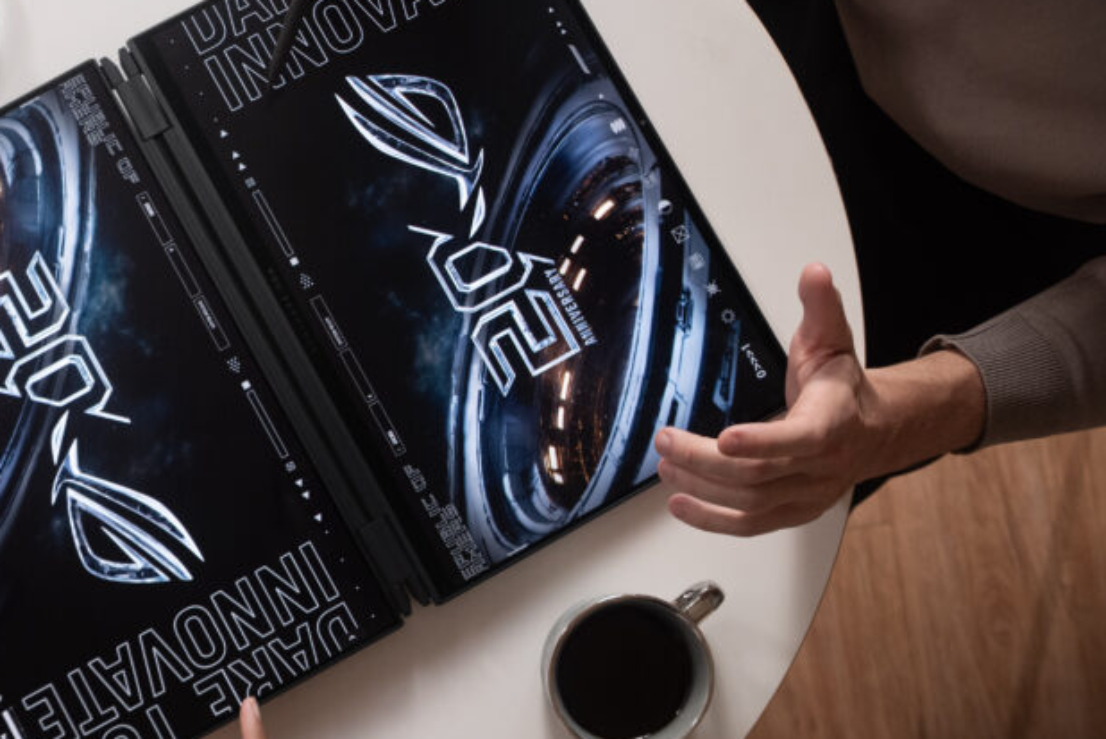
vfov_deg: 23.4
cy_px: 317
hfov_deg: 34.0
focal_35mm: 58
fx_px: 1783
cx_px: 335
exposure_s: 1/250
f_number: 5
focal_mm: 35
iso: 2000
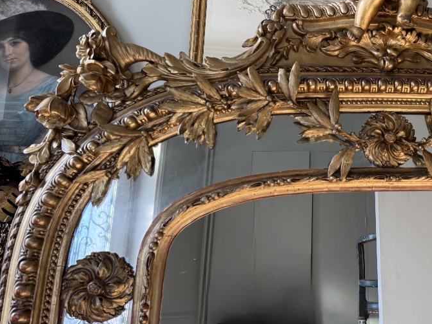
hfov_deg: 41.0
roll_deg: +0.4
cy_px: 85
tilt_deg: +13.6
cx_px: 375
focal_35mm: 43
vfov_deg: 33.0
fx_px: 536
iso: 100
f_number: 1.78
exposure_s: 1/165
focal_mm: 6.76
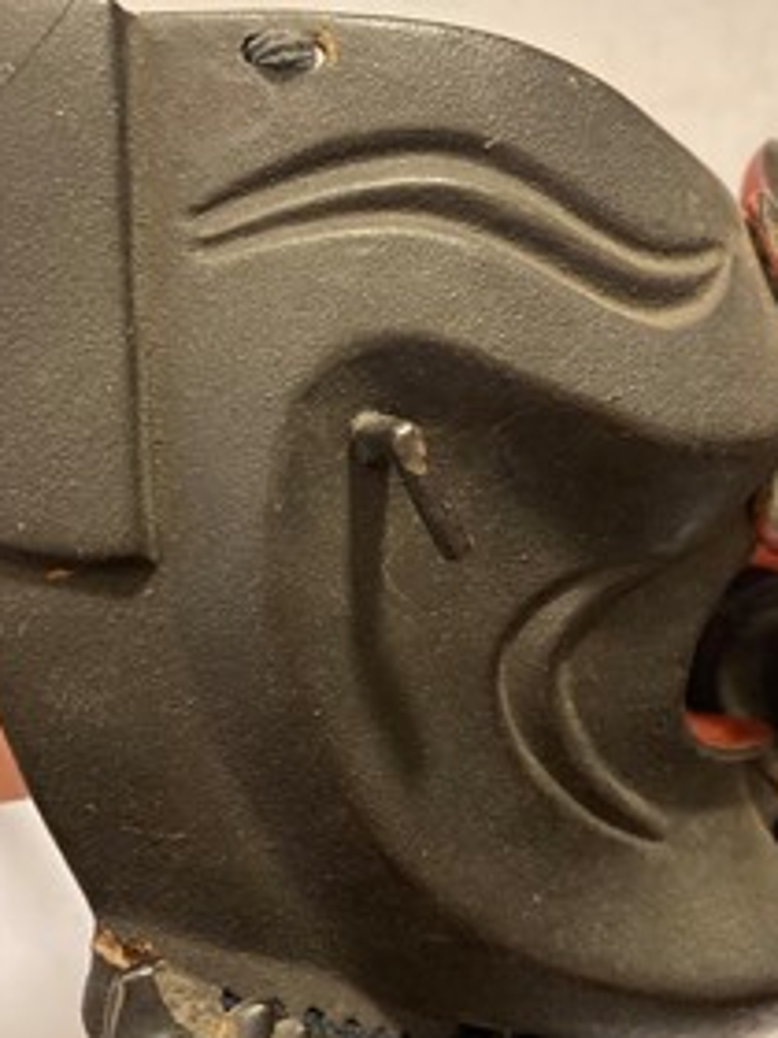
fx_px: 1199
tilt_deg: -73.4
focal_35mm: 40
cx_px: 304
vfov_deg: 46.7
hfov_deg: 35.8
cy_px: 445
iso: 250
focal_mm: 3.99
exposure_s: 1/50
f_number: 1.8
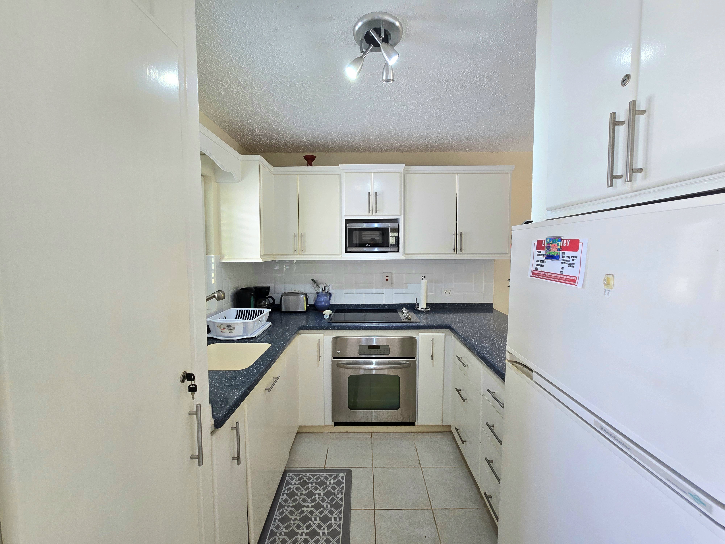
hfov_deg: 106.2
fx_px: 272
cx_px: 362
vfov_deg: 89.9
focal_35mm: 13
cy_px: 272
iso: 100
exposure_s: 1/101
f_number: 2.2
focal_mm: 2.2
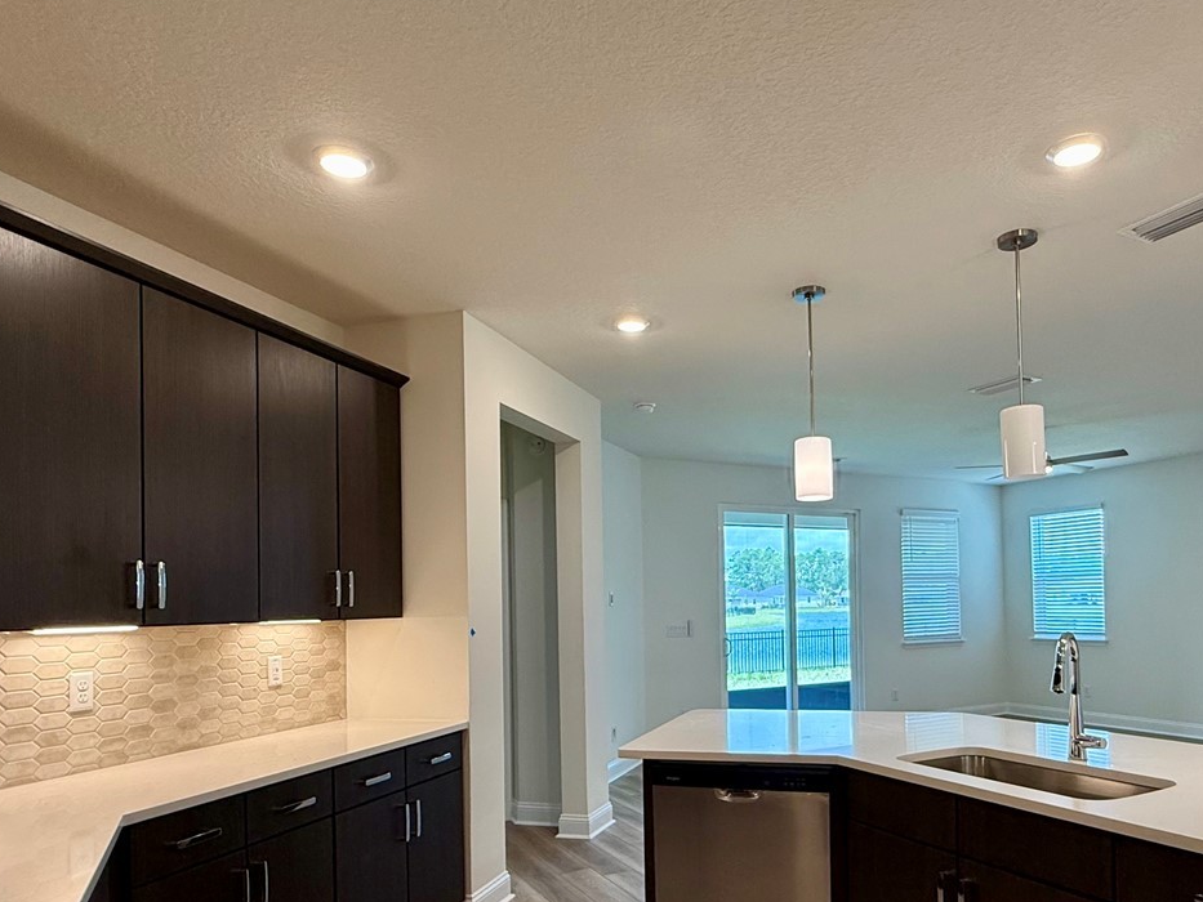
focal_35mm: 24
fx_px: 834
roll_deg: +0.8
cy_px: 589
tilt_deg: +0.9
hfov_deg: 71.1
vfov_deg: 55.8
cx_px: 703
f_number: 2.2
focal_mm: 2.22
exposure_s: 1/120
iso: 160
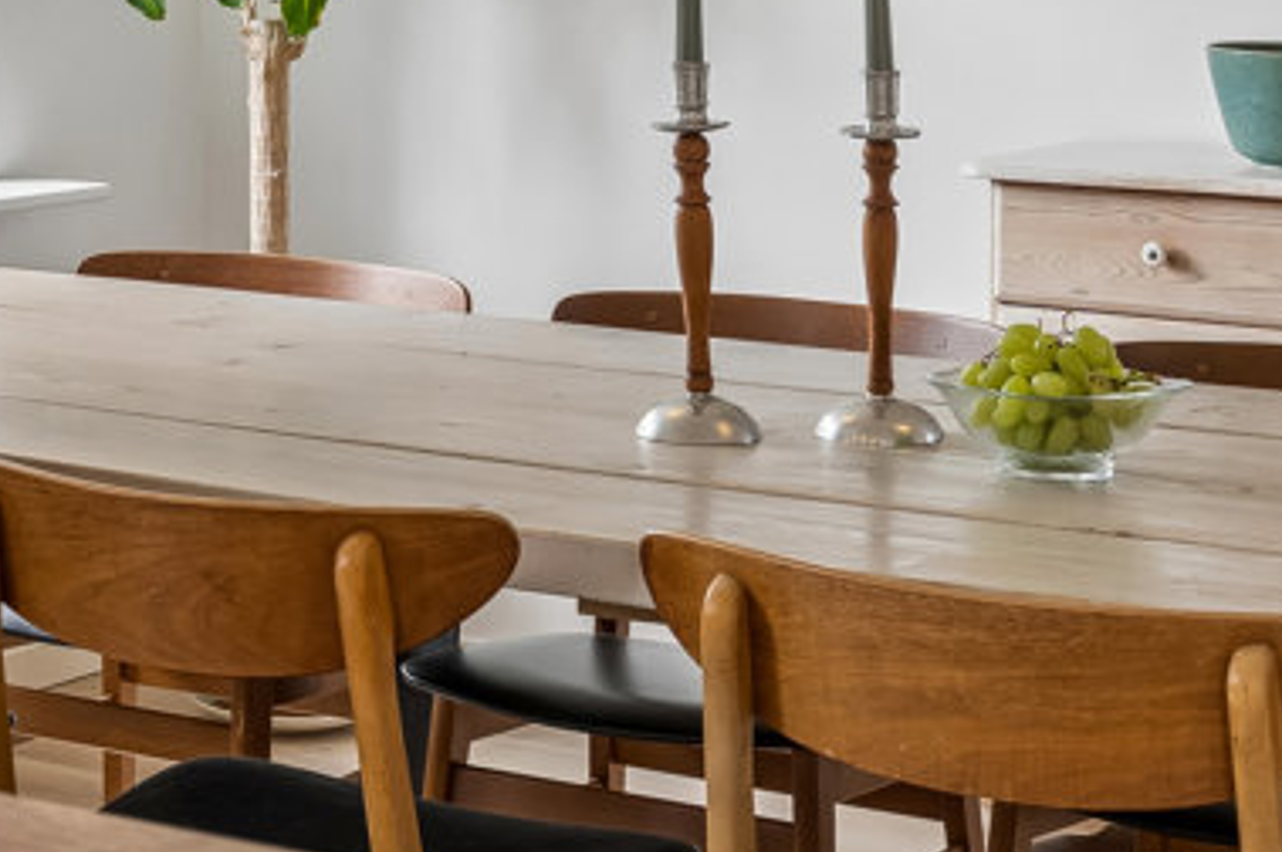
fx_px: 3380
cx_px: 88
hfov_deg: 20.9
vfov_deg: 14.1
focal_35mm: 95
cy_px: -12
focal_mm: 30.5
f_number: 8
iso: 200
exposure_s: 1/50
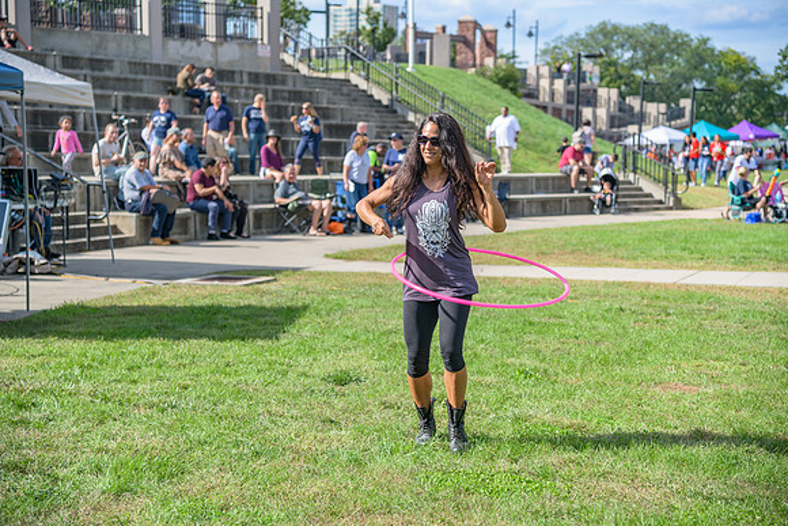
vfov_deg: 19.5
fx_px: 1533
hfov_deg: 28.8
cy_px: 263
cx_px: 394
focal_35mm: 70
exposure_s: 1/200
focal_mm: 70
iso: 64
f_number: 4
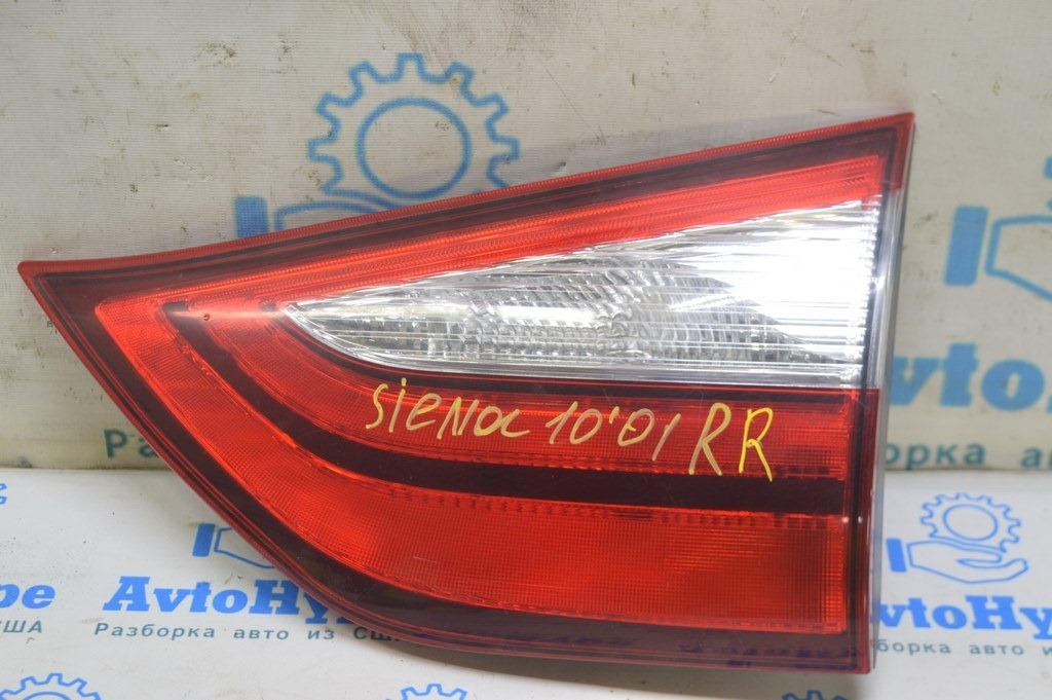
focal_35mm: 60
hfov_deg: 33.4
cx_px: 526
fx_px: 1752
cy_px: 350
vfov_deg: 22.6
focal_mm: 40
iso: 400
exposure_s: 1/20
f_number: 5.6
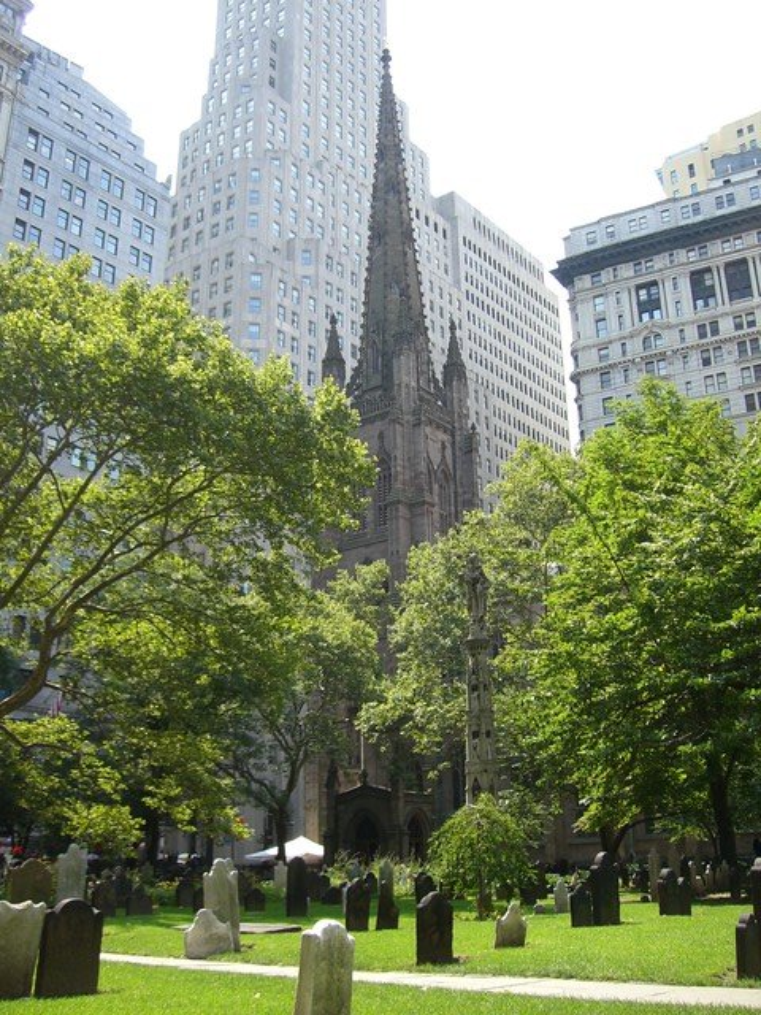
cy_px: 508
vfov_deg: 49.0
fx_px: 1114
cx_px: 380
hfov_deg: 37.7
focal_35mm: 38
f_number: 2.7
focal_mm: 6.2
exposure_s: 1/320
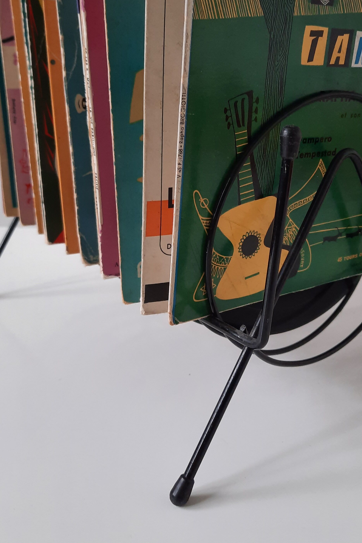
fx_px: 558
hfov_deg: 35.8
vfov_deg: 51.7
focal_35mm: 37
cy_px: 232
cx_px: 219
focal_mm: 4.6
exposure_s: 1/50
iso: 200
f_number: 2
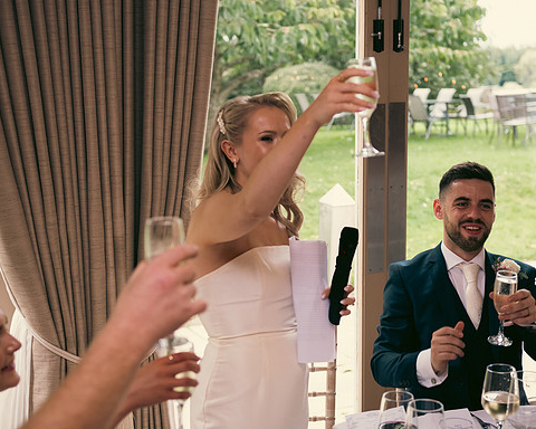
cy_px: 214
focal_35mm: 59
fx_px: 936
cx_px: 295
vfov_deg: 25.8
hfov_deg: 31.9
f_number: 3.5
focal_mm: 52
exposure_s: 1/160
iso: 400
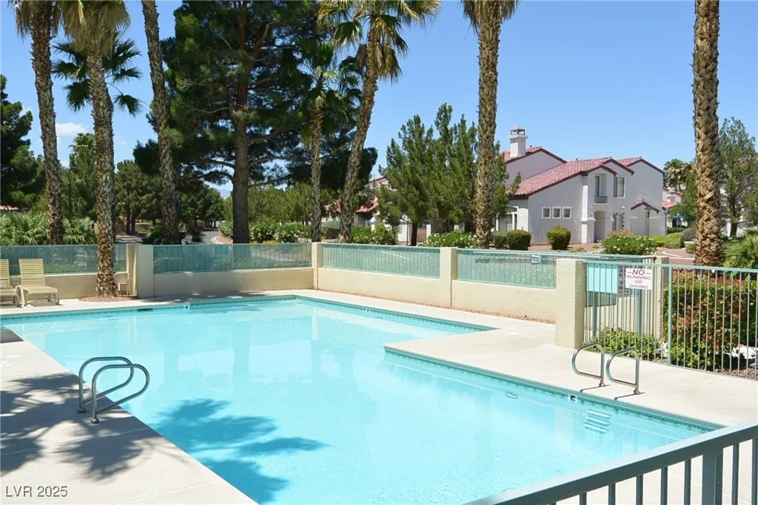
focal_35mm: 35
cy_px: 252
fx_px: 737
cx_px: 379
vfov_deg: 37.9
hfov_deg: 54.4
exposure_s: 1/1000
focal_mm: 13
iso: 160
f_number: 5.6
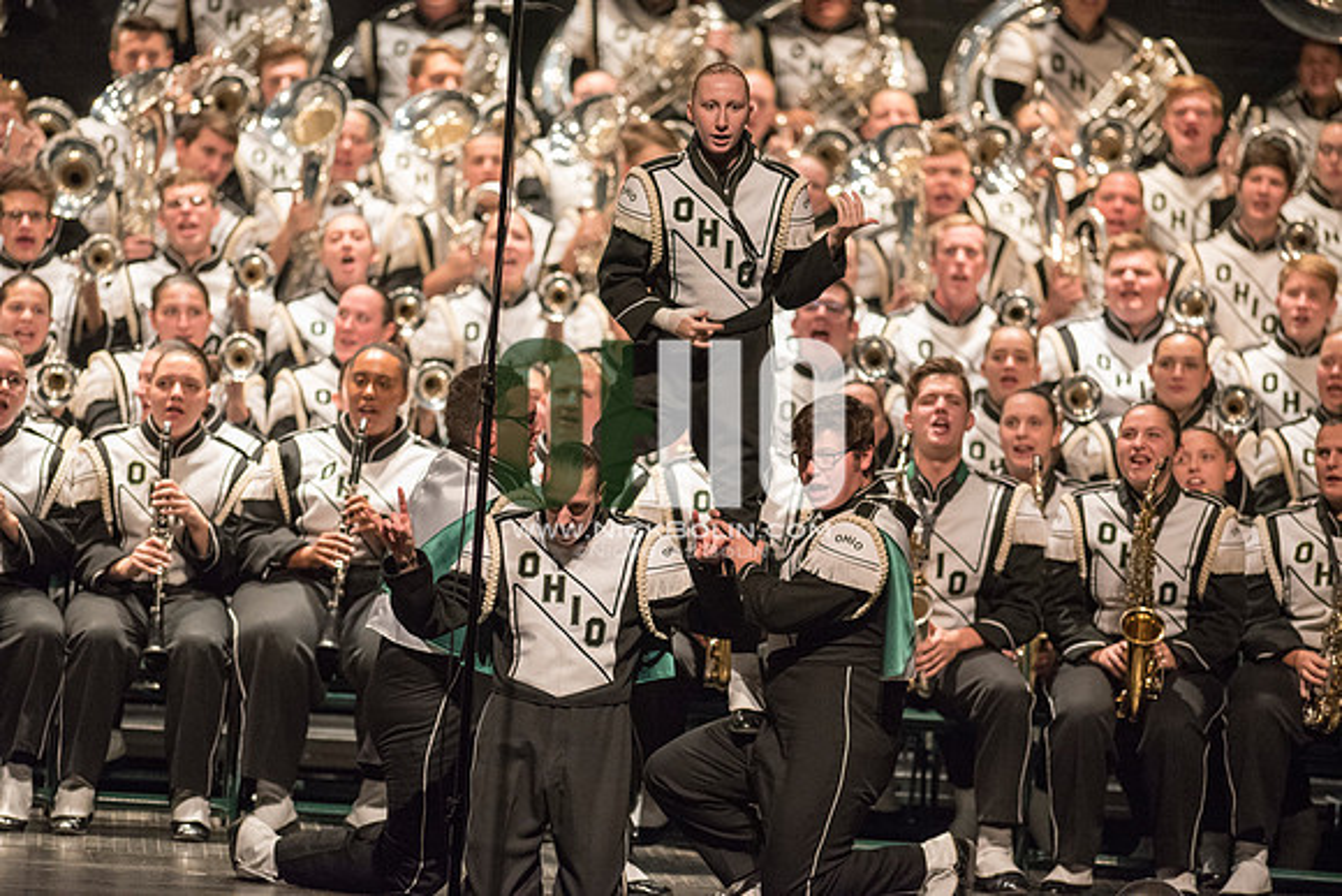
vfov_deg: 4.6
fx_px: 11185
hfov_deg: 6.9
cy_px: 448
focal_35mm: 300
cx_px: 671
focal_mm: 300
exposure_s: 1/500
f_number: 2.8
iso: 4000
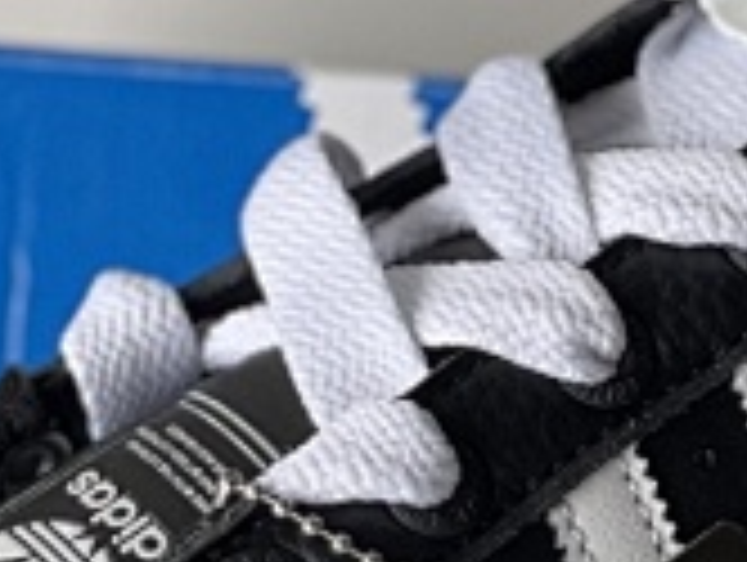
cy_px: 985
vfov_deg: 4.8
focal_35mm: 308
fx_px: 6656
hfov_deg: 6.4
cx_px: 972
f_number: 2.2
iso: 50
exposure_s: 1/121
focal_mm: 7.5
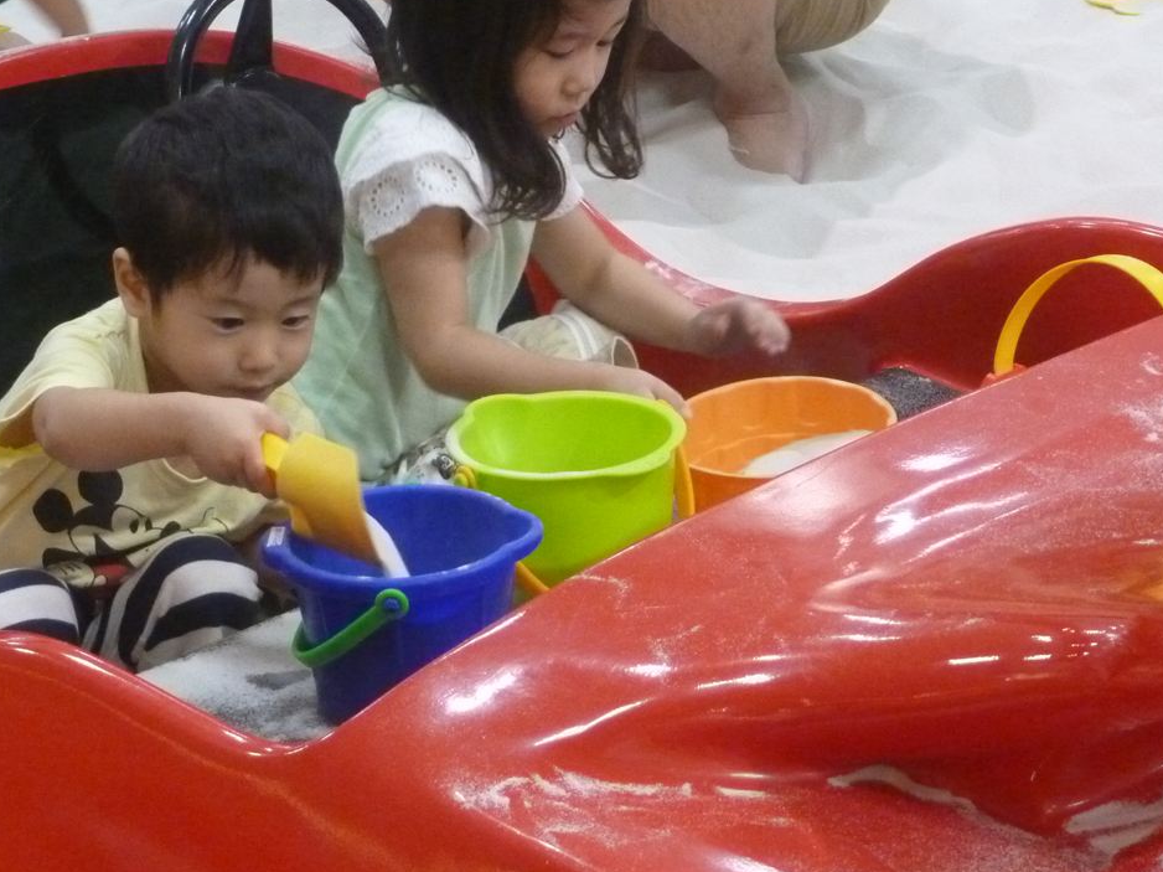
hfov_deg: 17.0
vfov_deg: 12.8
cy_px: 399
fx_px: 3896
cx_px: 425
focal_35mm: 116
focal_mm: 15.2
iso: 800
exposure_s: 1/50
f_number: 5.7
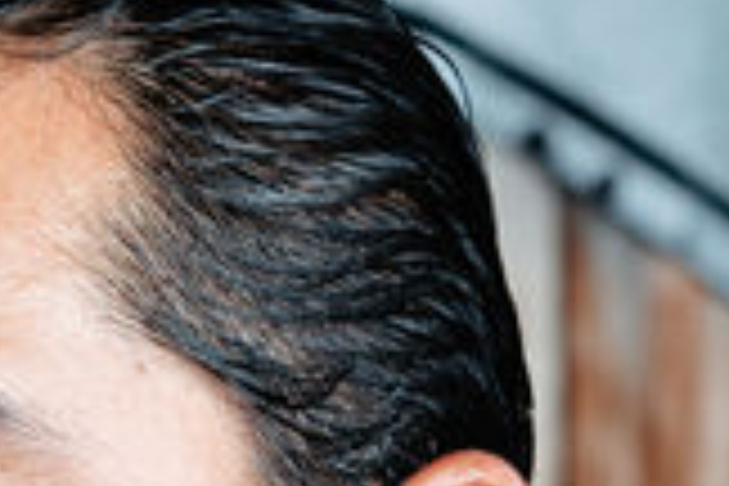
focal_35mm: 569
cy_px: 866
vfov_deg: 2.4
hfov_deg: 3.6
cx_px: -684
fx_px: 11521
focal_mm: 90
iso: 160
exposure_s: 1/250
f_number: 4.5
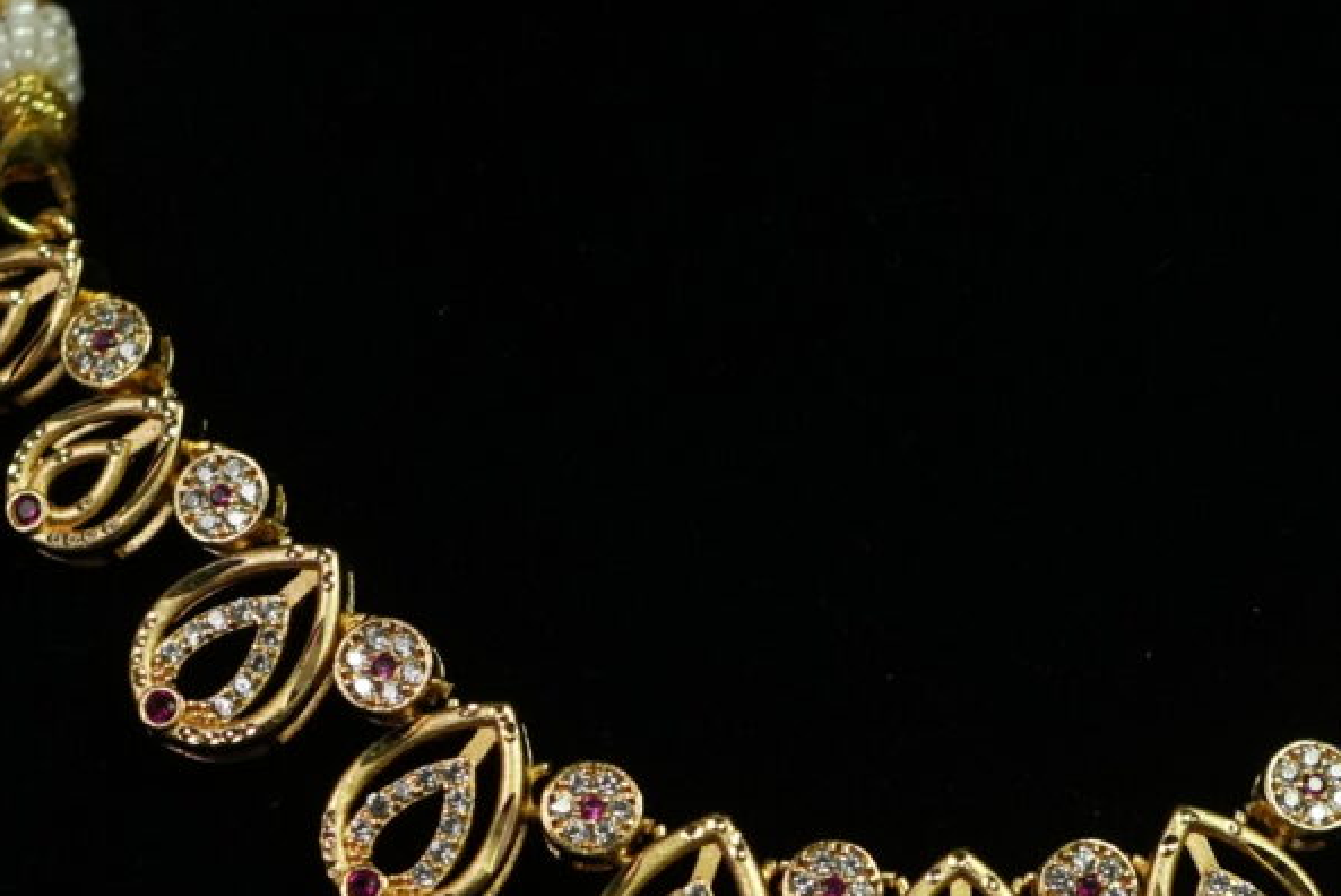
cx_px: 1137
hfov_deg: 13.5
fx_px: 5627
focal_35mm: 151
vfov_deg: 9.1
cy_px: 822
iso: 2000
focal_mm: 35
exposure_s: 1/160
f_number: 4
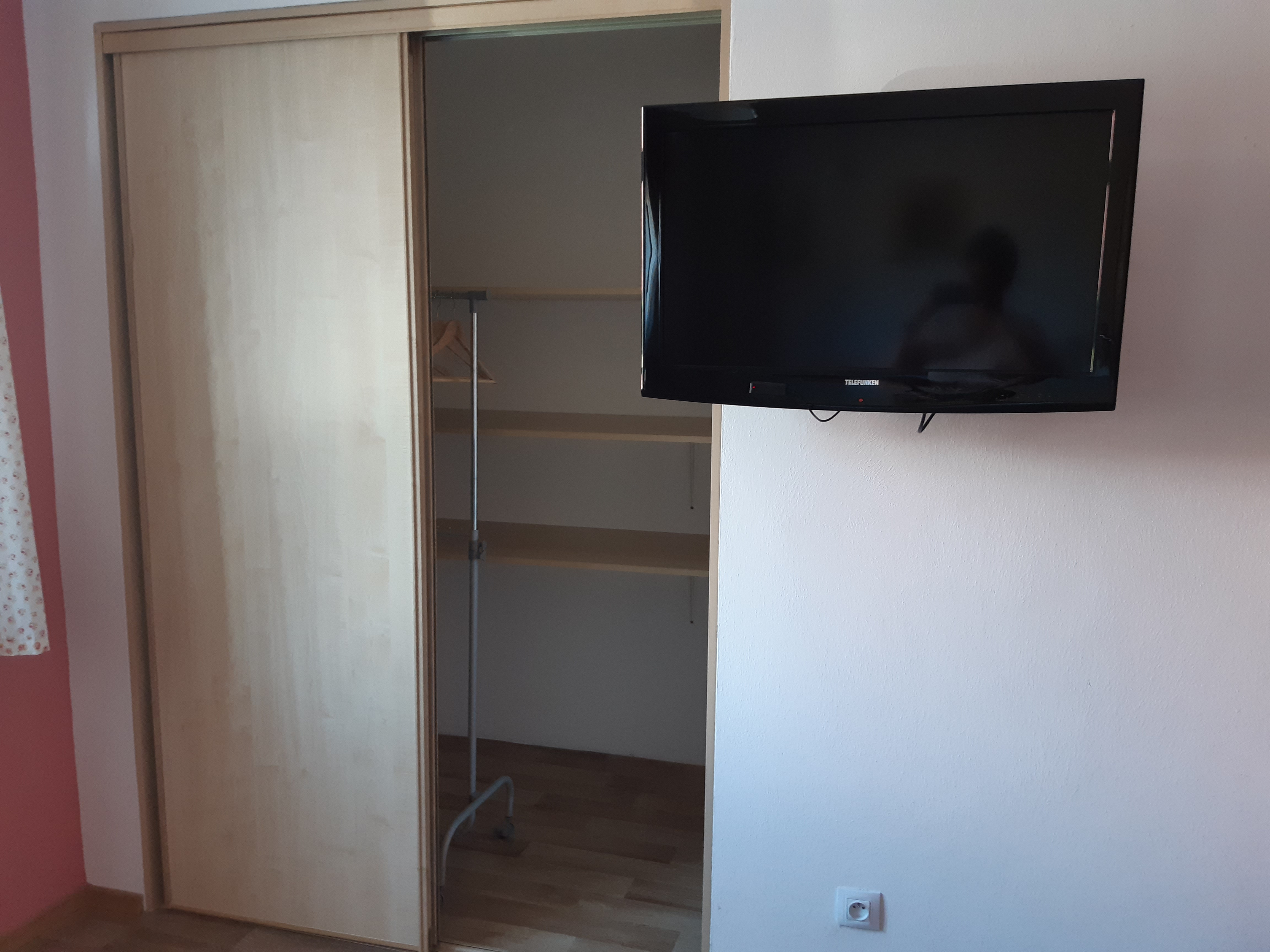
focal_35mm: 26
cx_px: 635
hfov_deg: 67.3
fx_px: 954
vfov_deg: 53.1
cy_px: 476
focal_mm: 3.92
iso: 125
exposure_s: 1/50
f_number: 1.7
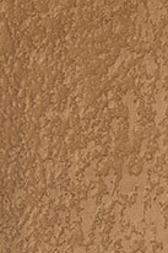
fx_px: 4901
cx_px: -385
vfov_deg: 2.9
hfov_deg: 1.9
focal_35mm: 699
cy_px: -348
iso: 100
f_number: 11
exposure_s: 1
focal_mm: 100
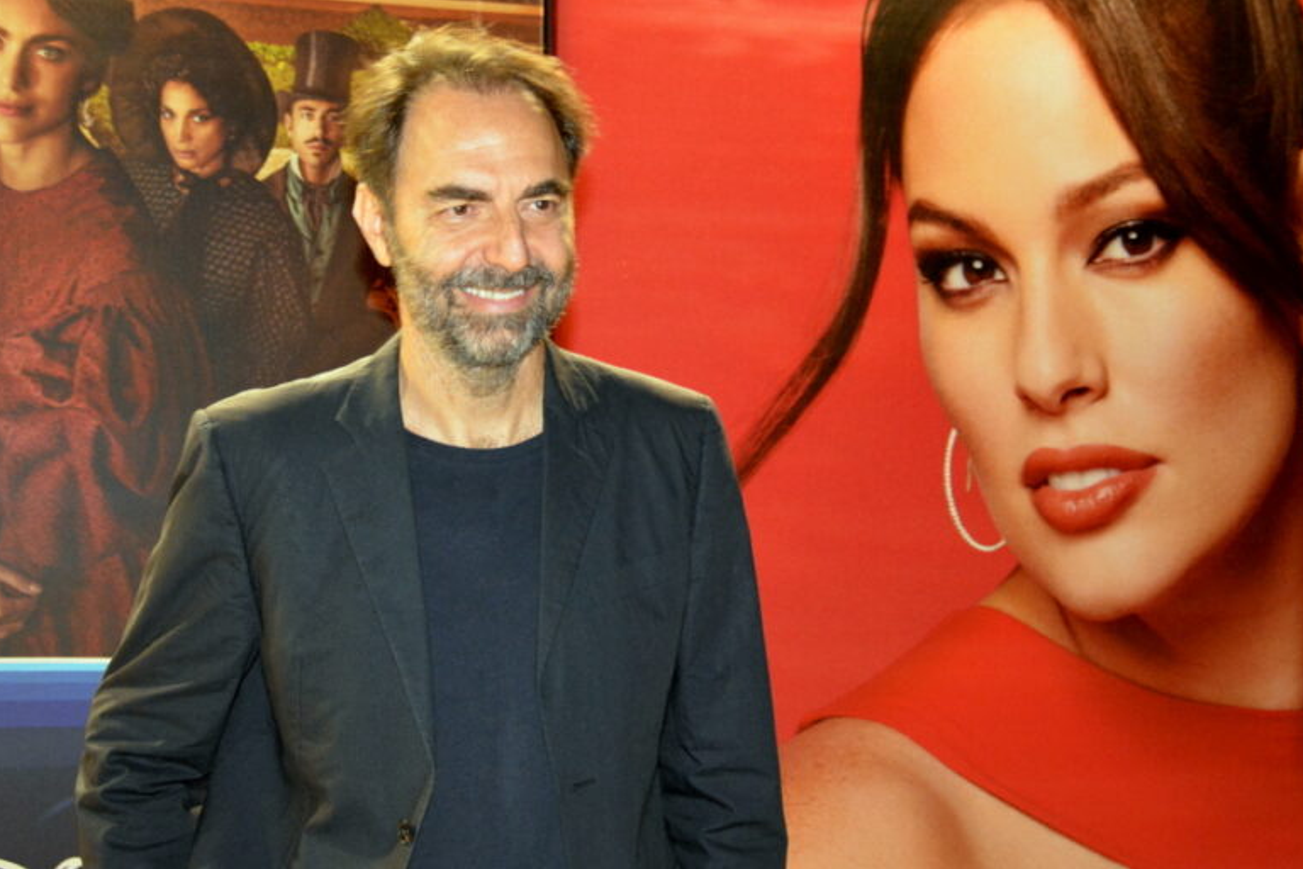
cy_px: 362
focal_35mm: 56
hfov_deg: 35.6
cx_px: 614
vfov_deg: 24.2
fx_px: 2027
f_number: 4
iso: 3200
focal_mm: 28
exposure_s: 1/60
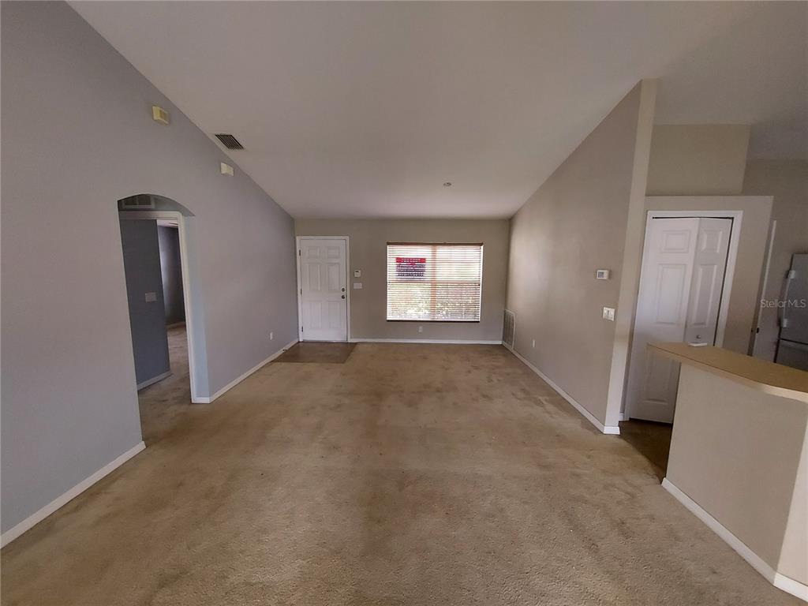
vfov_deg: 89.9
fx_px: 303
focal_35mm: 13
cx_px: 404
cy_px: 303
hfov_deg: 106.2
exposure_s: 1/60
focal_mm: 1.74
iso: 250
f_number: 2.2
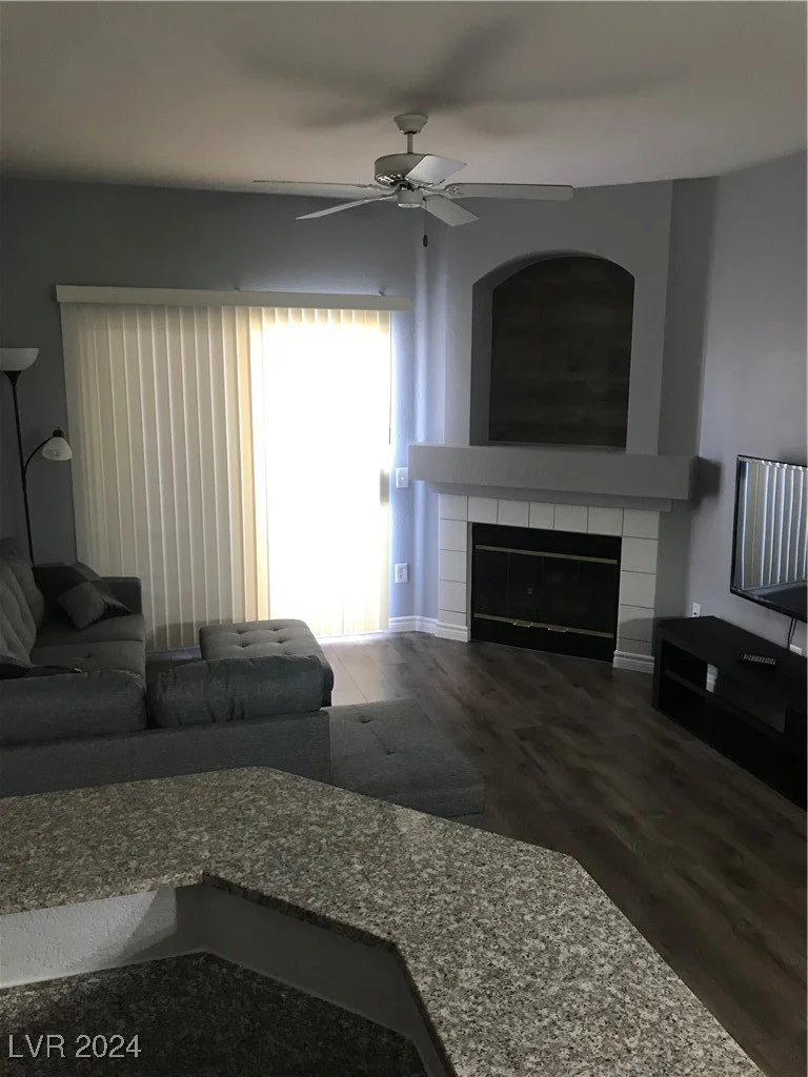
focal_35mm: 28
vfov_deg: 63.4
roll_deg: -0.9
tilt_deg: -11.2
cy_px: 538
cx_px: 404
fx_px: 871
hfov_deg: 49.7
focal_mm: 3.99
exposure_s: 1/15
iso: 50
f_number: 1.8
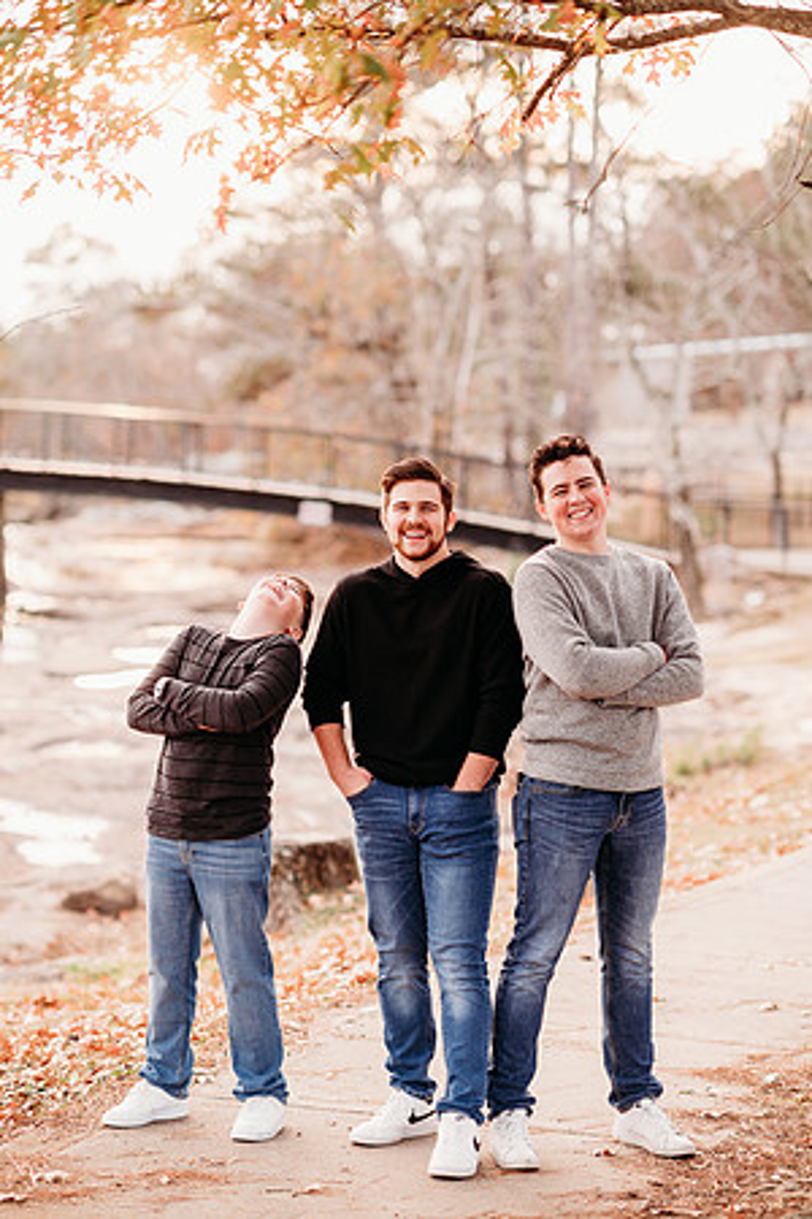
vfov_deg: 23.9
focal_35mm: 85
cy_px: 610
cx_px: 406
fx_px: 2876
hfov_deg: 16.1
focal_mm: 85
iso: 320
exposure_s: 1/320
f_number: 2.2
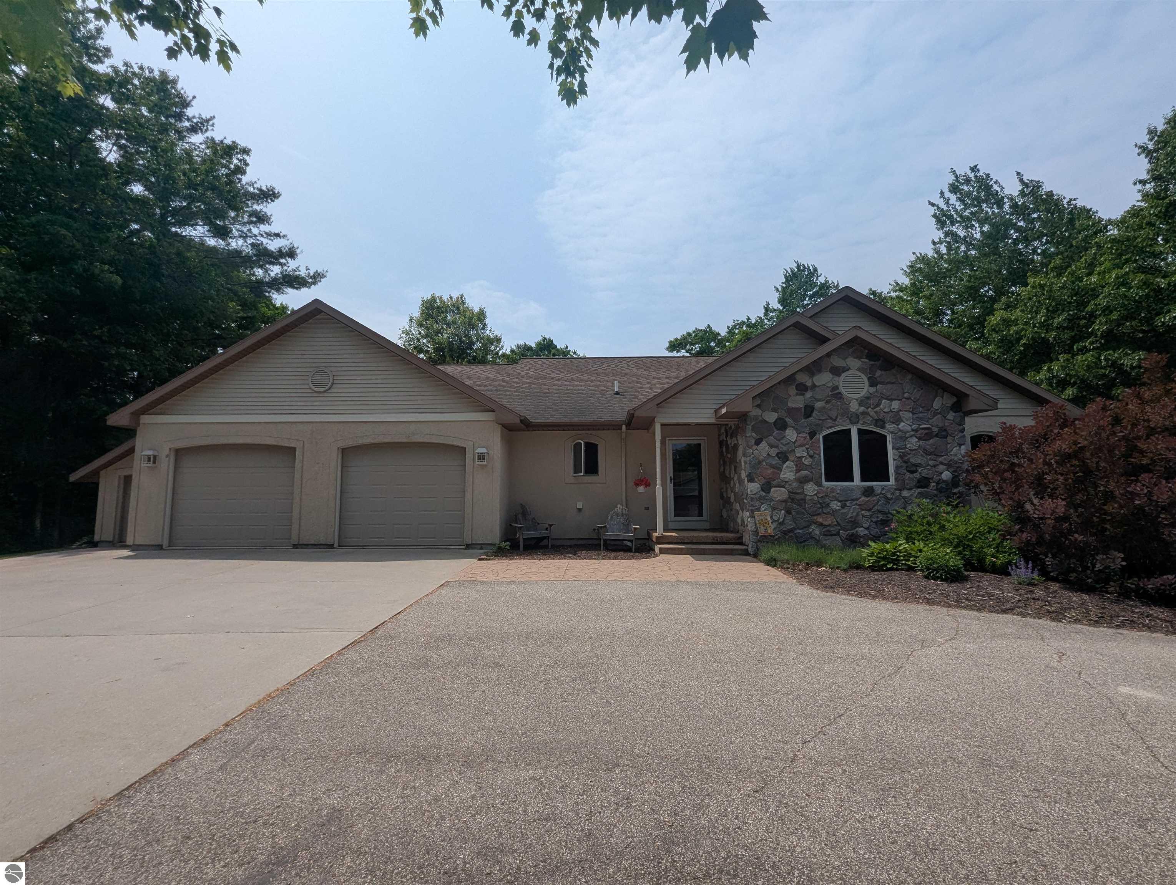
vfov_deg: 90.1
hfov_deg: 106.1
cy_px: 442
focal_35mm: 13
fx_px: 442
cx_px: 588
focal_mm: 1.95
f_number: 2.2
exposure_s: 1/3509
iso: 49
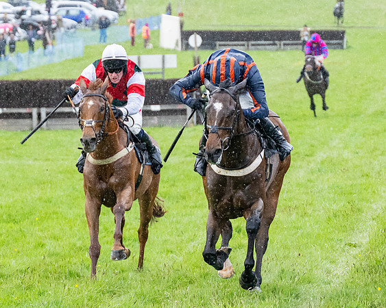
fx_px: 2763
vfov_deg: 6.4
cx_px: 250
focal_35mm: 242
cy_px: 159
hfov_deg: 8.0
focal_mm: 98
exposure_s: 1/1000
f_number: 4
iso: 2000
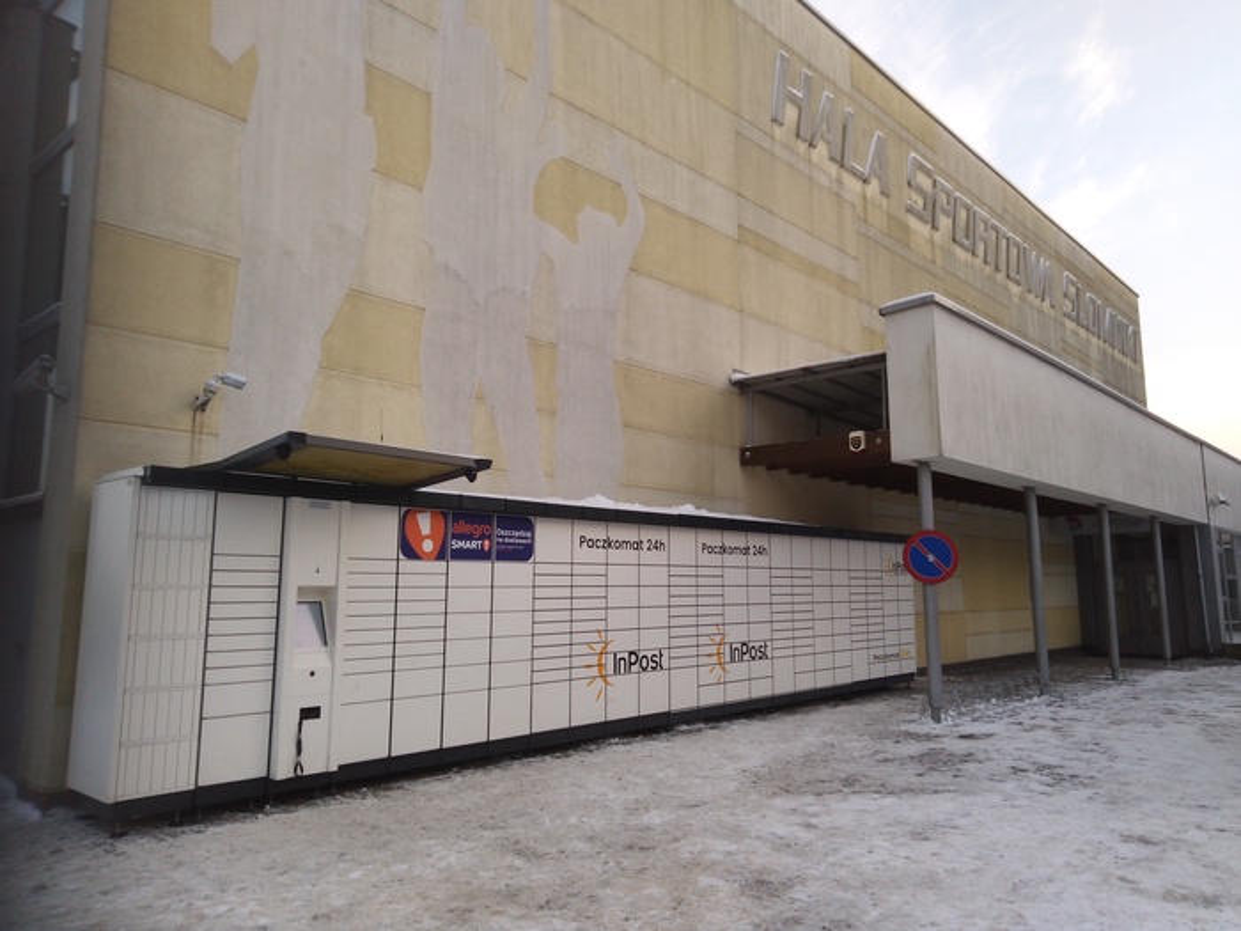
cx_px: 620
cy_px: 466
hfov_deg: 67.3
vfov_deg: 53.1
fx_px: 932
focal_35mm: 26
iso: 100
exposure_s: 1/174
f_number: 2.2
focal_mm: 3.46
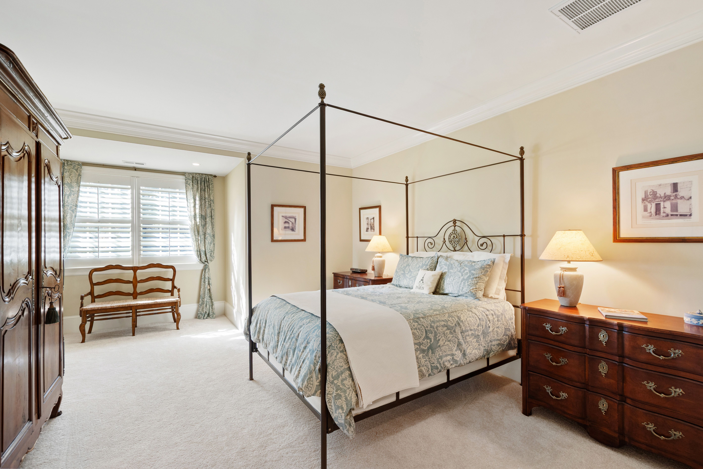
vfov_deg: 77.3
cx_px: 352
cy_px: 234
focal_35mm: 15
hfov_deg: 100.4
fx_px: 293
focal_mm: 10
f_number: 8
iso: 100
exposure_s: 1/2
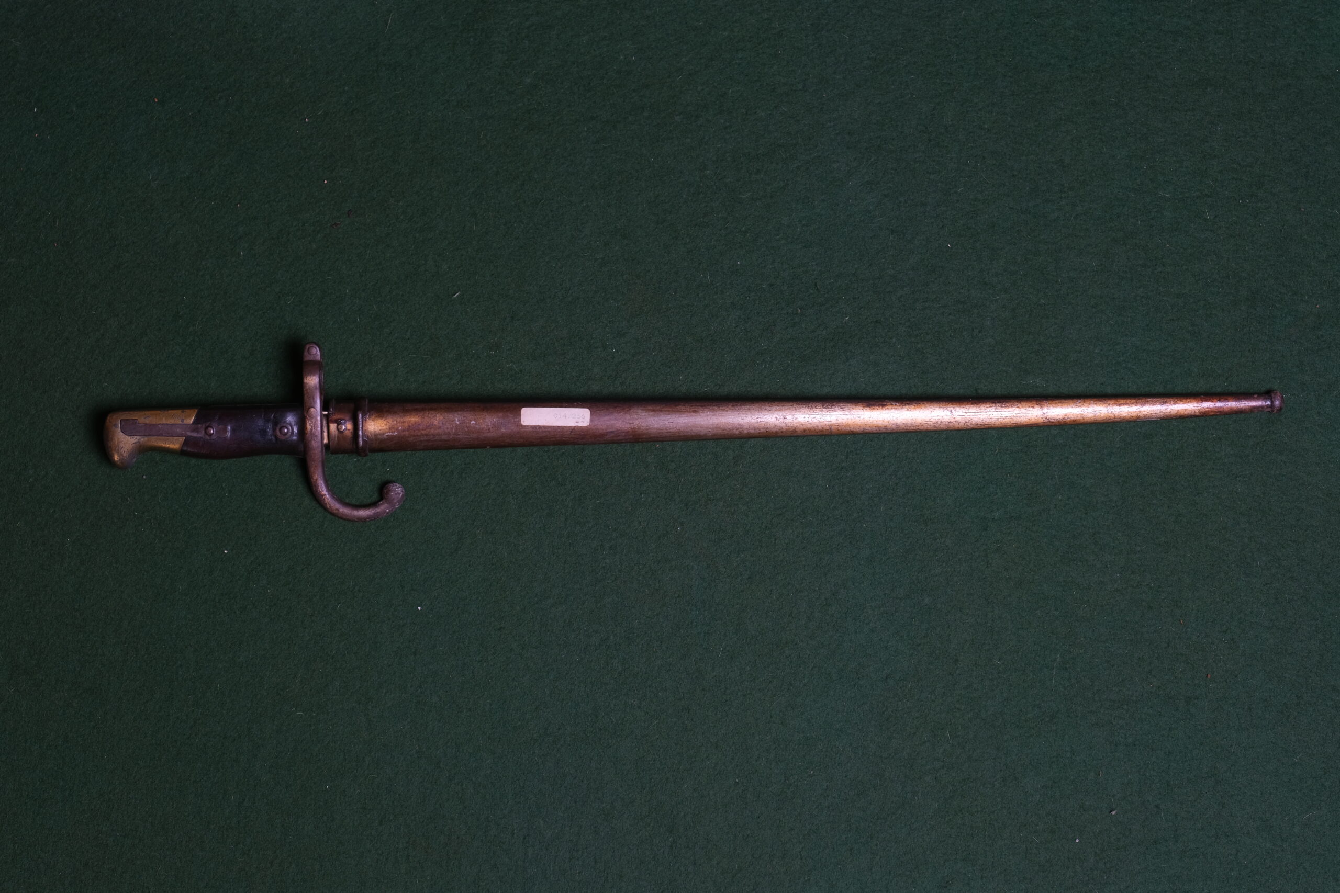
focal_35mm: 64
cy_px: 446
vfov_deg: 21.2
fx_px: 2382
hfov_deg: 31.4
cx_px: 670
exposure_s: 1/160
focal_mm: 42.7
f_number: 5.6
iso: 320
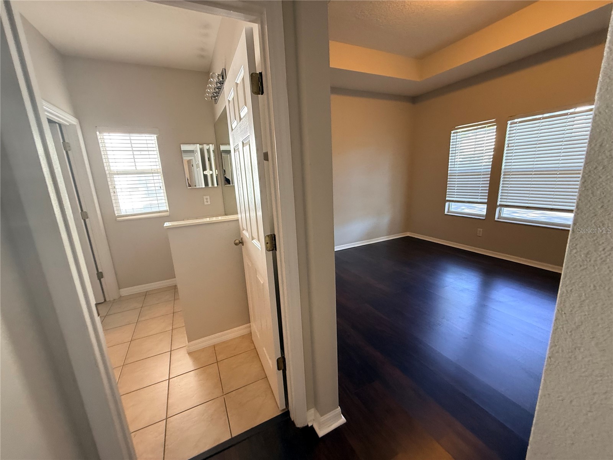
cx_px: 306
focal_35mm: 14
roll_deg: +3.5
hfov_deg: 102.1
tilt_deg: -14.4
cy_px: 230
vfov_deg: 85.7
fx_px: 248
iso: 250
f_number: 2.2
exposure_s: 1/60
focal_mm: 2.22
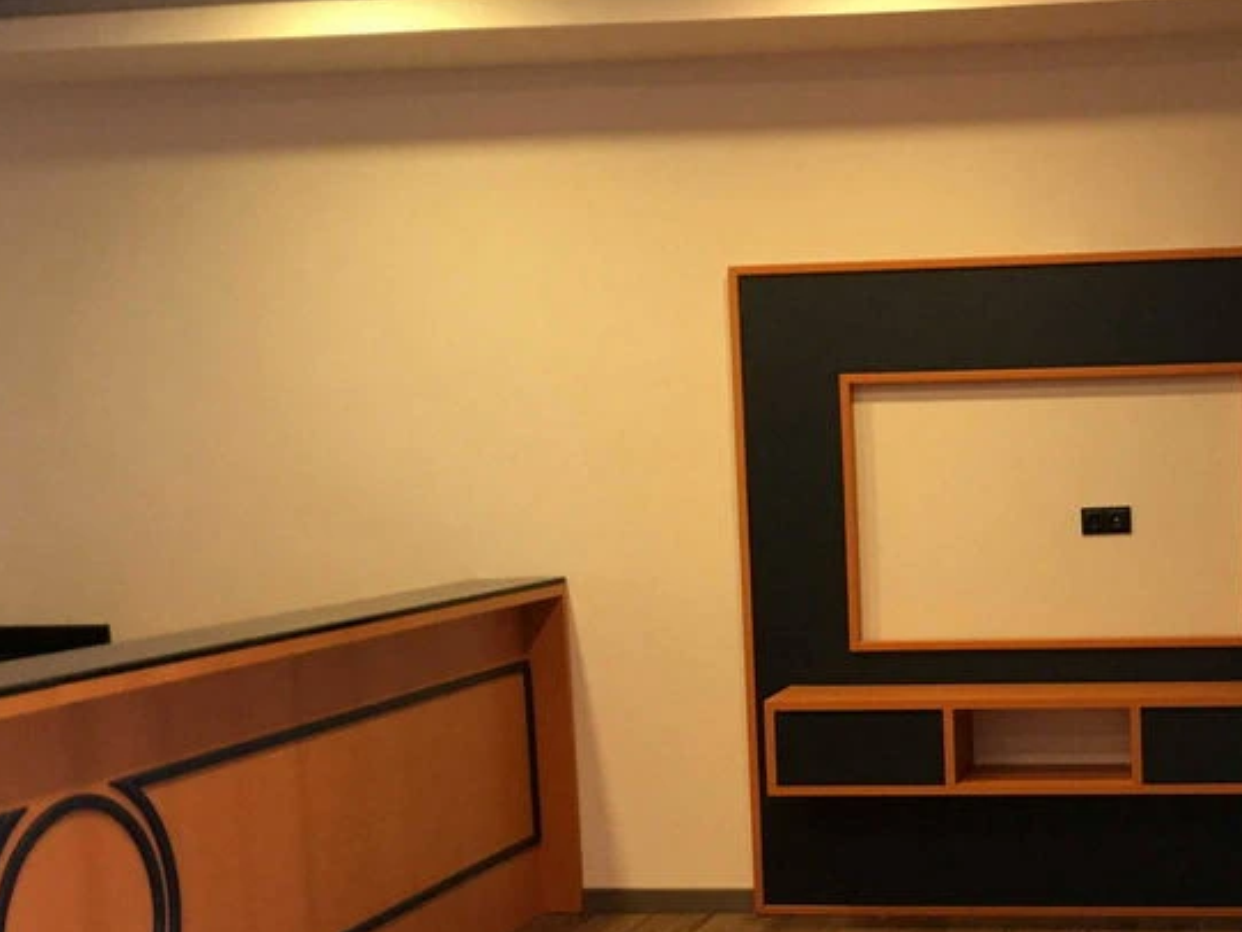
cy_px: 654
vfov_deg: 26.8
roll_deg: +1.7
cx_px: 1084
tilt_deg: -4.4
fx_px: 1938
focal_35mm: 54
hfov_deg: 33.9
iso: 64
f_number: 2.2
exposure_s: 1/17
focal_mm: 4.15
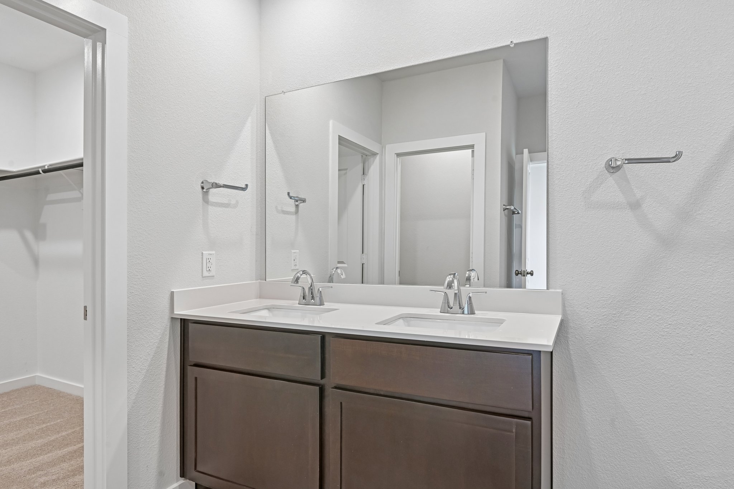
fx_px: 408
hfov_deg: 84.0
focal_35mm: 20
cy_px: 244
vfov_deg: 61.9
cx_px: 367
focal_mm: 20
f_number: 8
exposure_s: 1/10
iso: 400
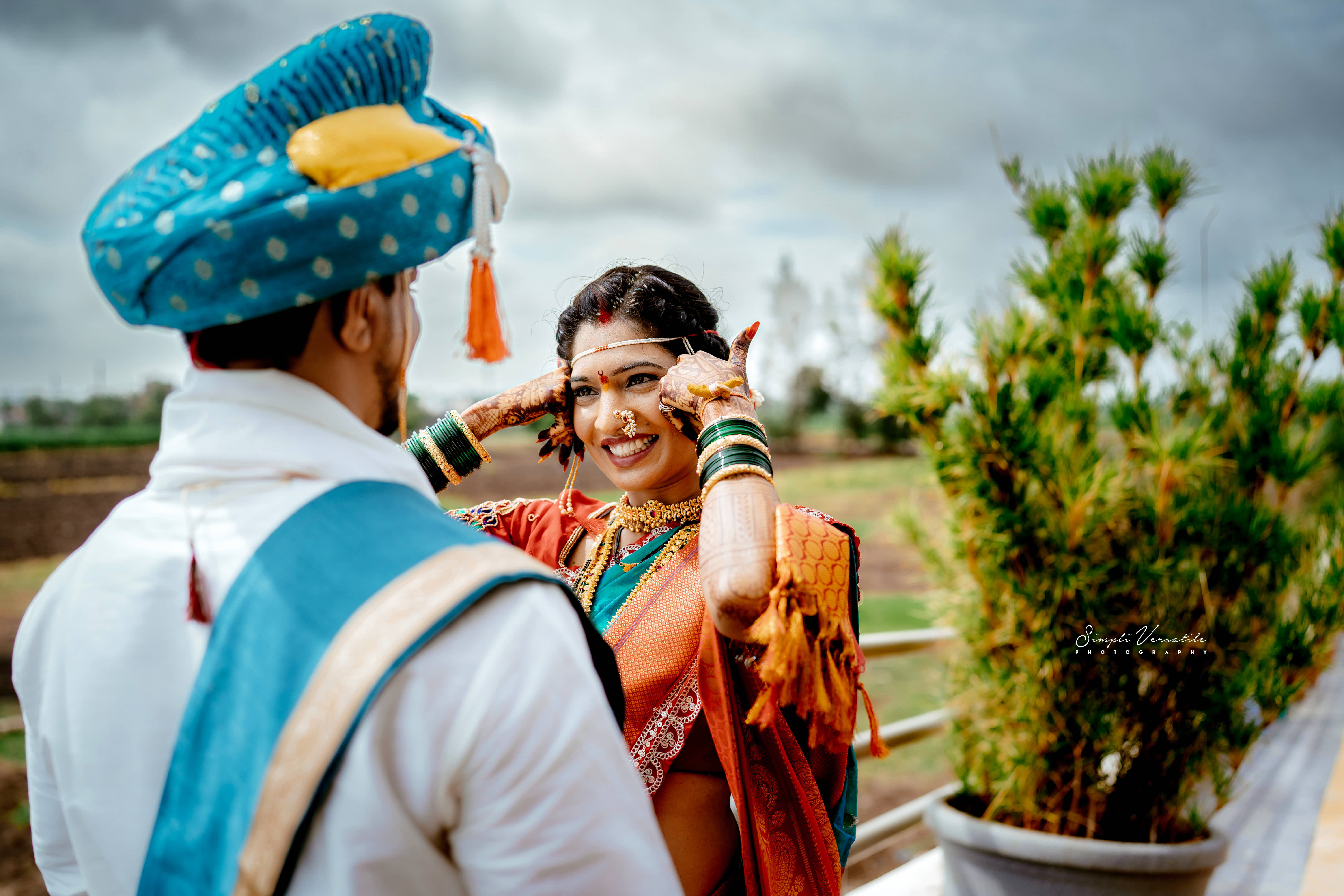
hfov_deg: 54.4
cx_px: 672
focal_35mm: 35
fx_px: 1307
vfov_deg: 37.9
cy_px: 448
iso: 100
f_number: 2
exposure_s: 1/1600
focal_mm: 35
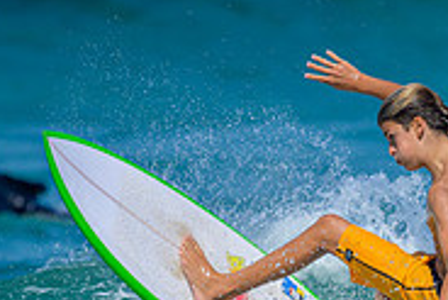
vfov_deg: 0.5
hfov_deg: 0.8
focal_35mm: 2578
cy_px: 393
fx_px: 32106
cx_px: 456
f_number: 6.3
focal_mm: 800
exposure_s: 1/2500
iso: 250
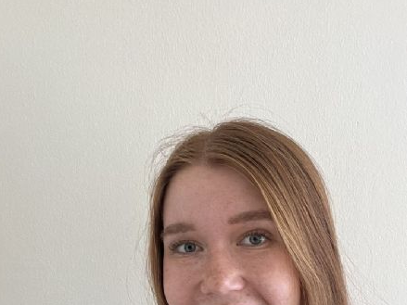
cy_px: 266
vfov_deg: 33.5
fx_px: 482
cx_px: 199
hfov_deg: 45.8
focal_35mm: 41
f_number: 2.2
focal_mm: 2.71
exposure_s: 1/60
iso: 100
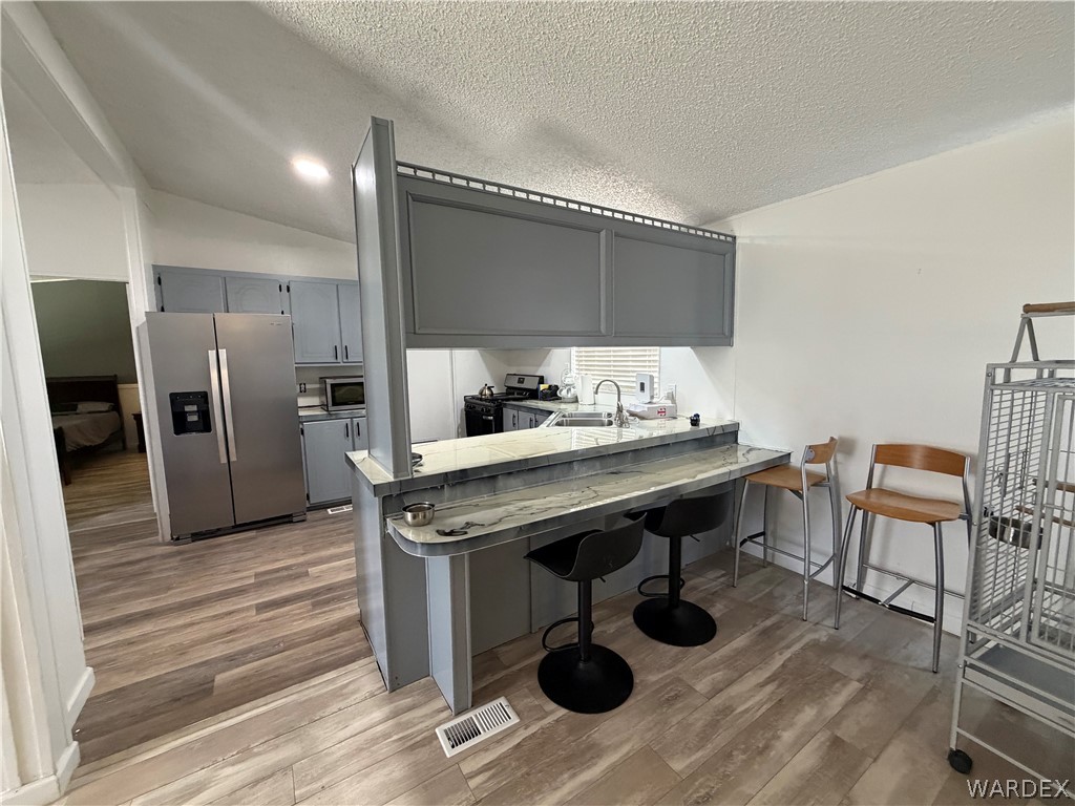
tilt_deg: -6.6
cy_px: 403
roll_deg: +0.7
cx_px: 538
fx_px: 435
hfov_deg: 102.1
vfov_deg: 85.7
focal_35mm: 14
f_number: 2.2
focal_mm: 2.22
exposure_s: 1/60
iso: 500
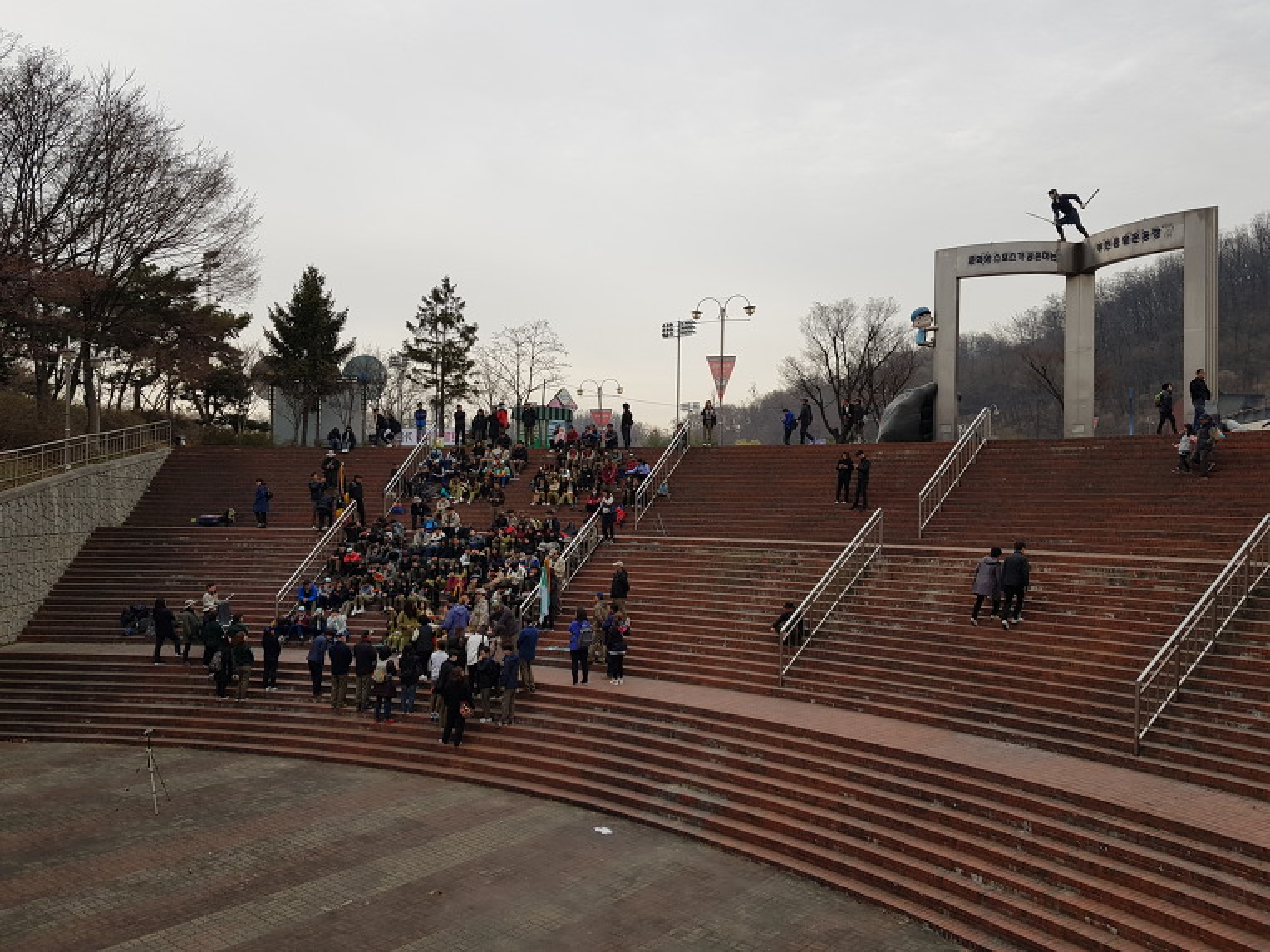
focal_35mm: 26
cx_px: 635
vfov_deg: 53.1
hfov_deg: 67.3
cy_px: 476
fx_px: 954
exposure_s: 1/346
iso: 40
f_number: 1.7
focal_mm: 4.3
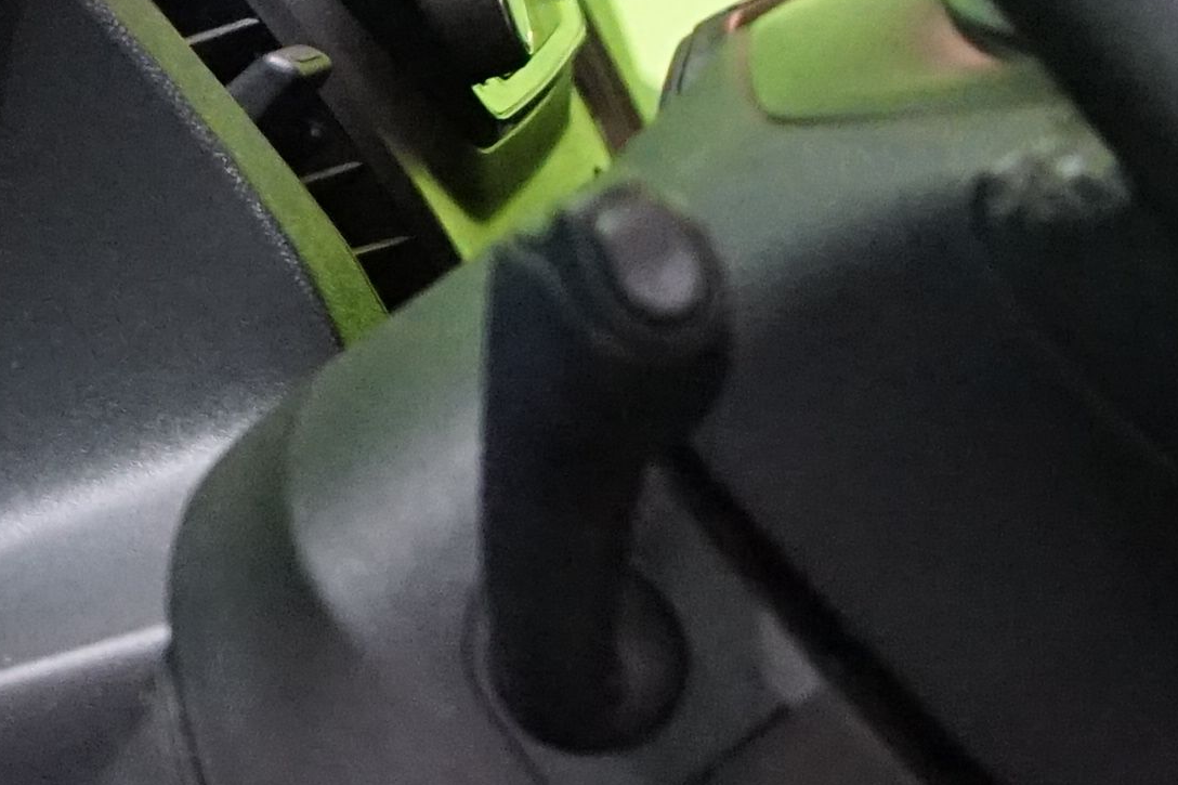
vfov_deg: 6.7
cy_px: 893
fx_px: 6674
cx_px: 2647
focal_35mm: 204
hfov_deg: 9.2
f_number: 4
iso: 6400
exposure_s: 1/100
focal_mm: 37
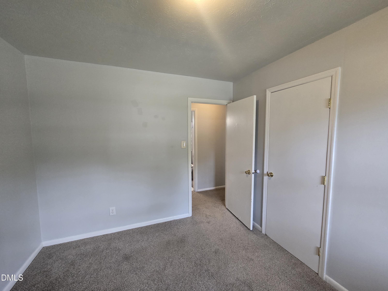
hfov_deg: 106.2
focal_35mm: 13
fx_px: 146
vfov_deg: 89.9
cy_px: 146
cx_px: 194
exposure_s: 1/60
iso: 160
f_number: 2.2
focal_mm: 2.2
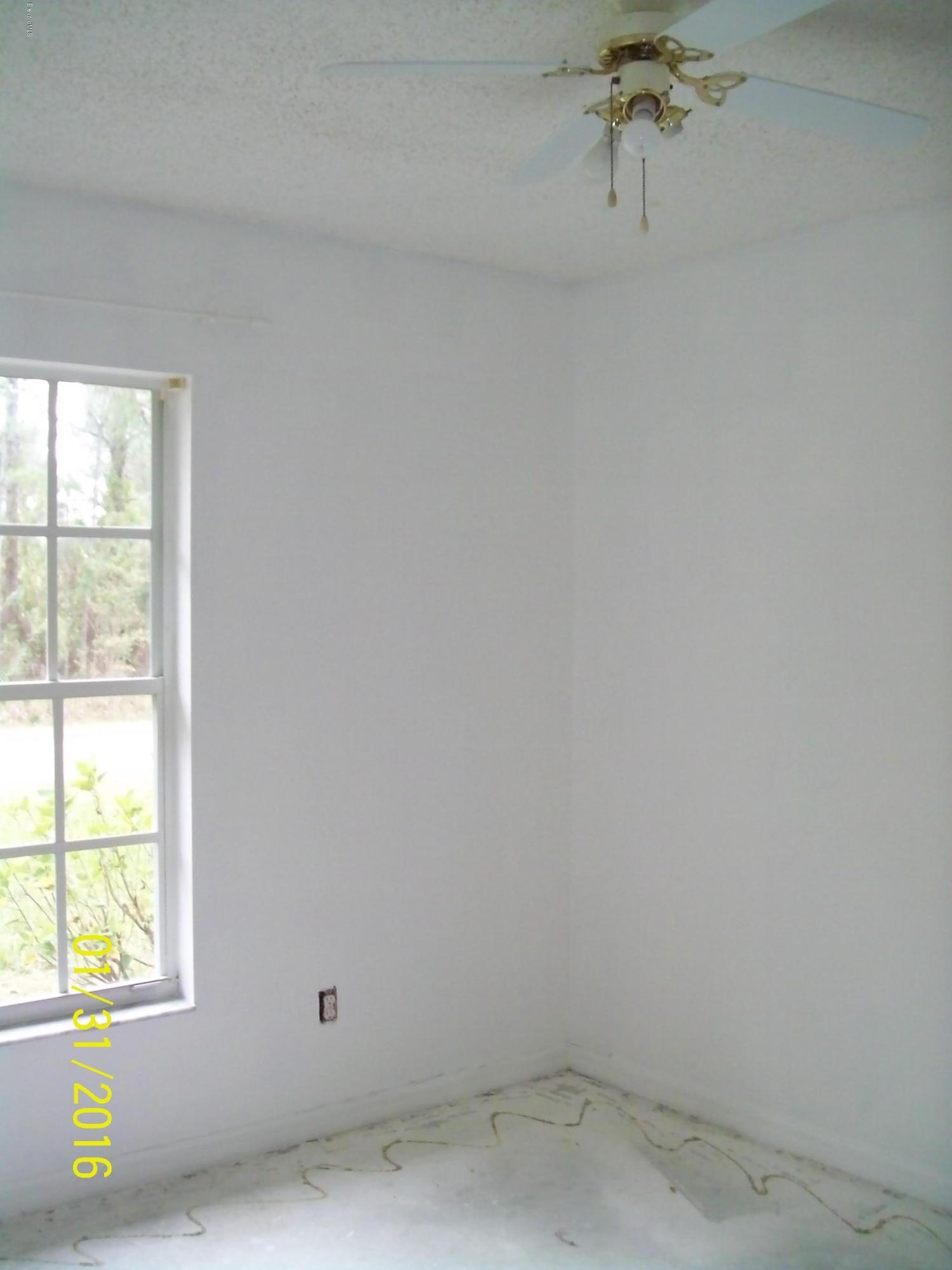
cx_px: 476
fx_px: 1321
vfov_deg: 51.4
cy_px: 635
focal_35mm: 36
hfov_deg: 39.6
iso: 160
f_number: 2.7
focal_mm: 6
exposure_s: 1/71.8
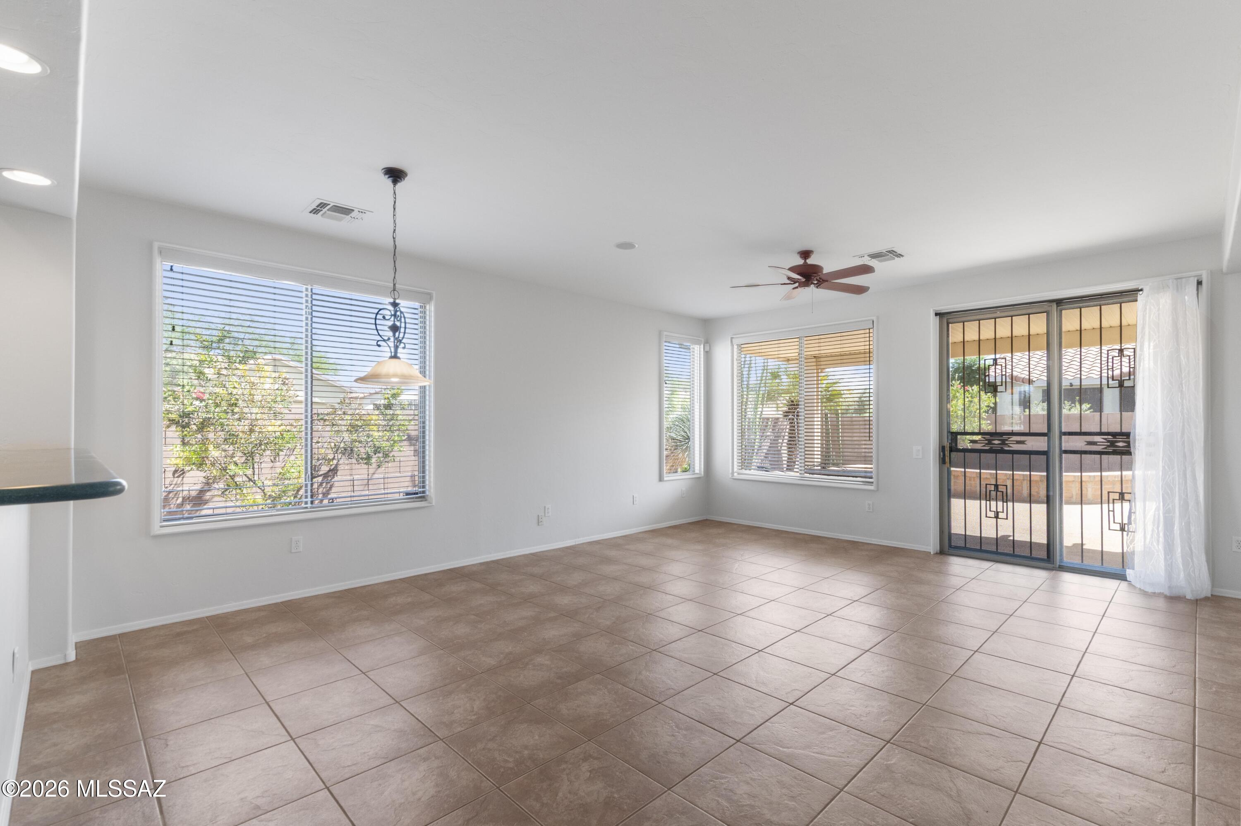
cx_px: 620
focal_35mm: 16
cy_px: 413
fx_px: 551
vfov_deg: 73.7
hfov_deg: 96.8
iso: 1250
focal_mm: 16
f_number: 13
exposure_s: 1/8
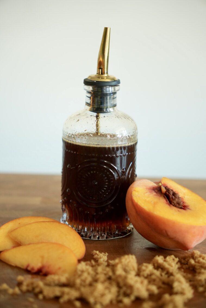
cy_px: 154
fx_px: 643
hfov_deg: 18.2
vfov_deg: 27.0
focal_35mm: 75
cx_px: 103
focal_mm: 50
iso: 1000
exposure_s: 1/100
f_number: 3.2
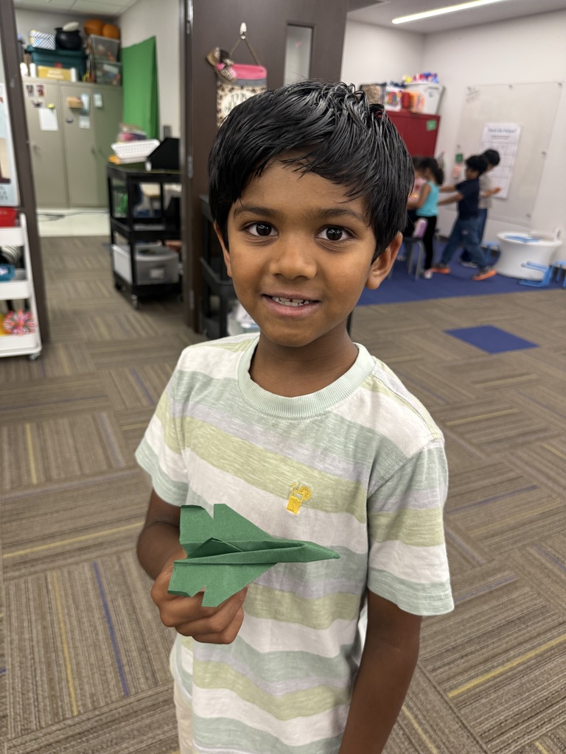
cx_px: 283
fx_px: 523
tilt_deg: -22.6
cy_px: 377
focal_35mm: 24
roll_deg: -2.9
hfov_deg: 56.8
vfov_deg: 71.6
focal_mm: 6.76
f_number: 1.78
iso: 200
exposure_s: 1/121
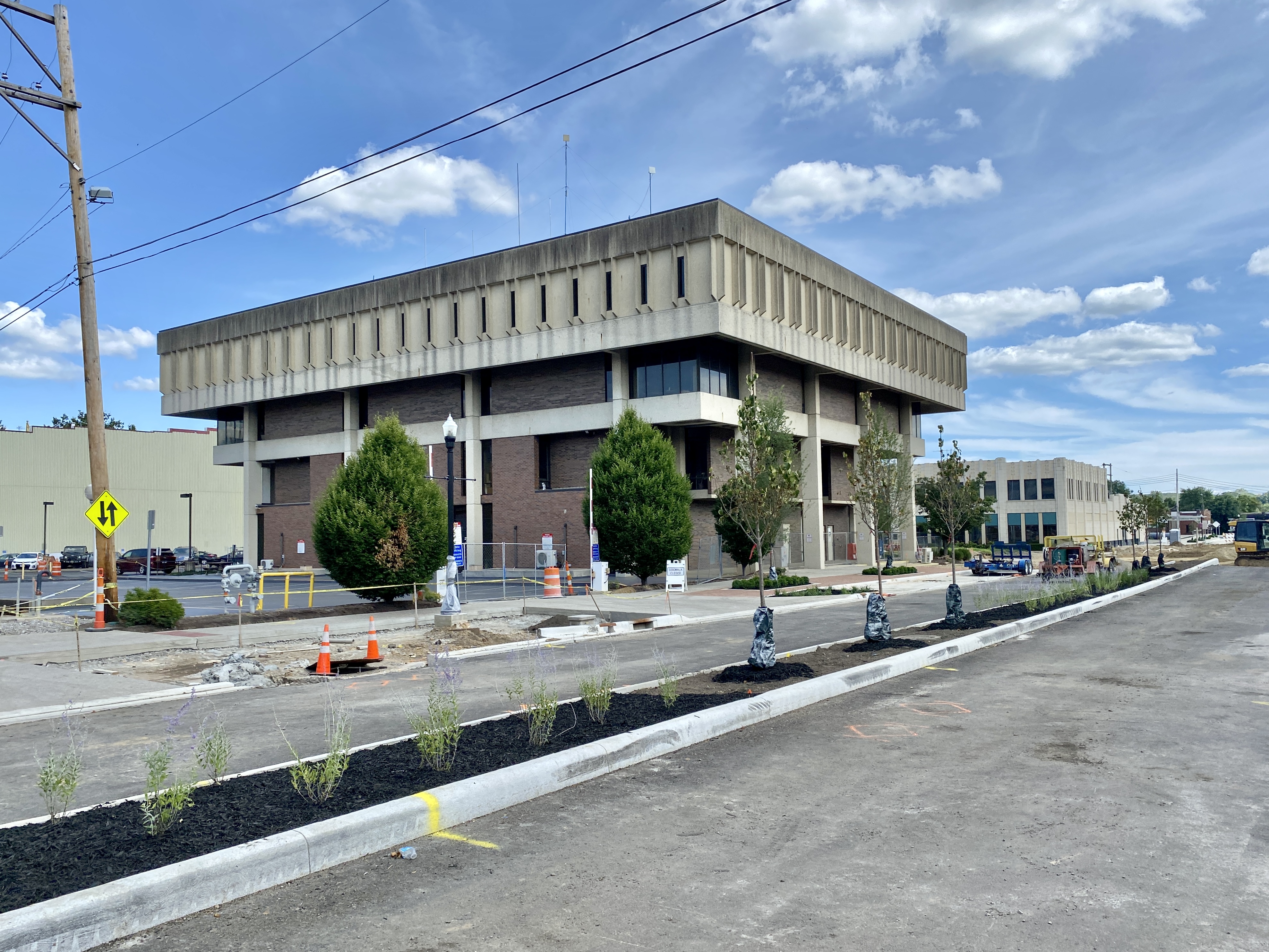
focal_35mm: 26
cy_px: 476
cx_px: 634
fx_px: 953
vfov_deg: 53.1
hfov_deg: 67.3
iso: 32
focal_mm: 4.25
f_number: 1.8
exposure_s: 1/2625
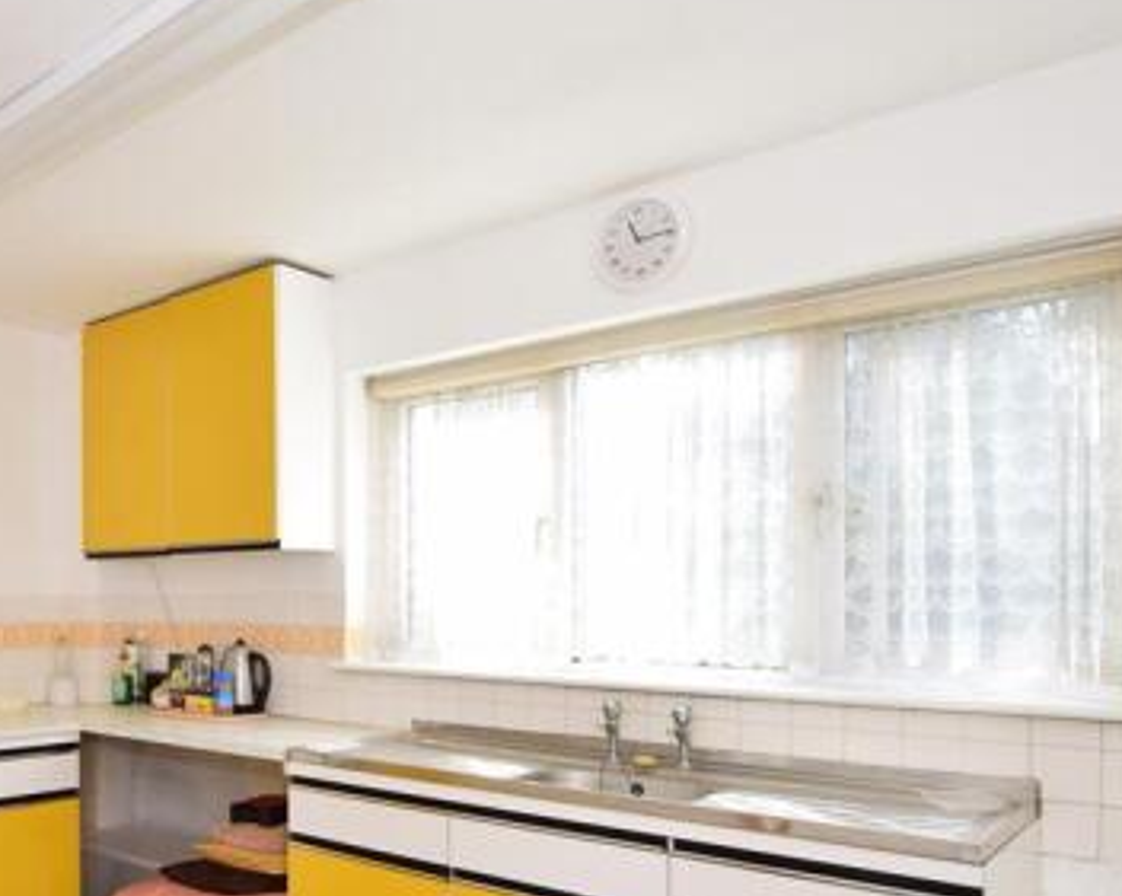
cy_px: 598
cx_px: 156
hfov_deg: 54.5
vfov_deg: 49.2
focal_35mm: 29
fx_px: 958
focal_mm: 11
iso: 400
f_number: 10
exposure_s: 1/20
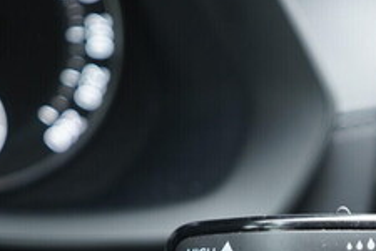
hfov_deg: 22.6
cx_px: 326
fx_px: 919
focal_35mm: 88
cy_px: 287
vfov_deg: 15.1
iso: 400
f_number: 2.8
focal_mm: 24
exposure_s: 1/40
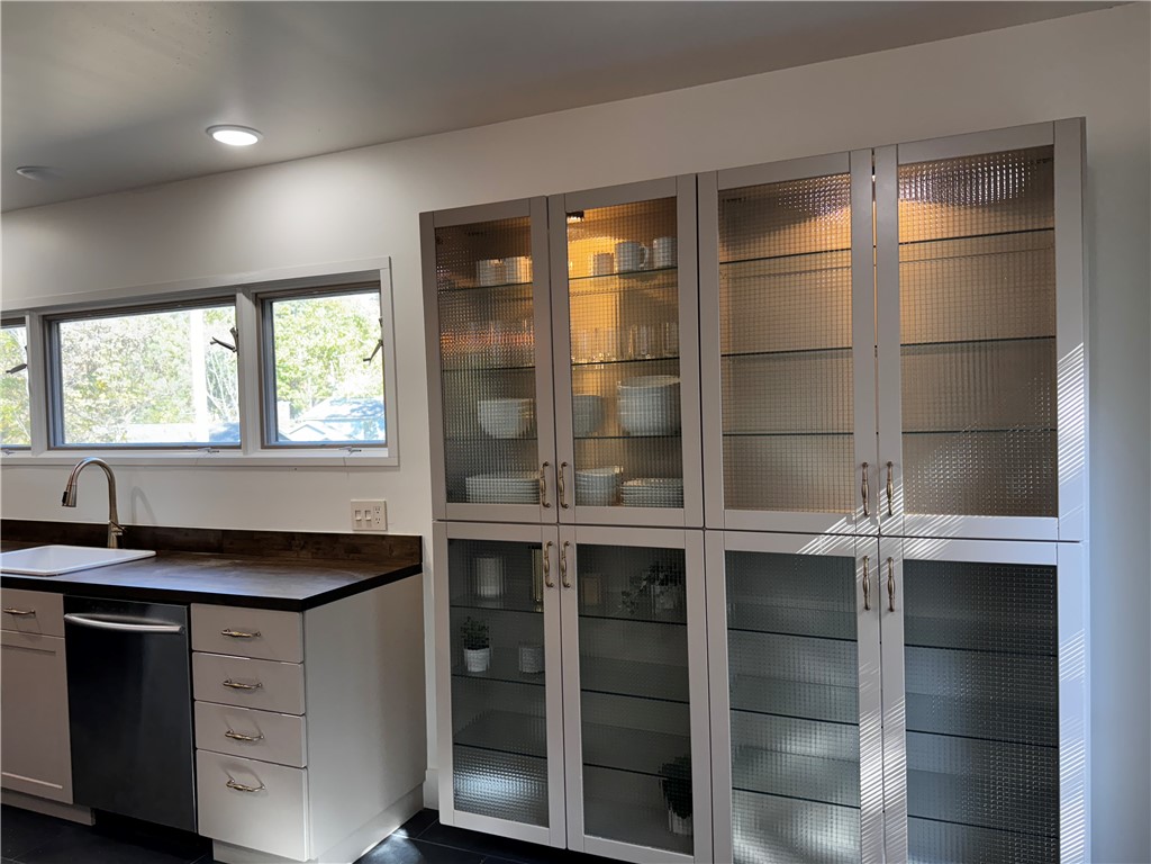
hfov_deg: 71.6
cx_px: 576
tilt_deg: -1.9
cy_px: 432
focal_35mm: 24
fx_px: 798
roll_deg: +0.7
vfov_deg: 56.8
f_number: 1.78
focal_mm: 6.76
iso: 200
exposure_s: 1/120
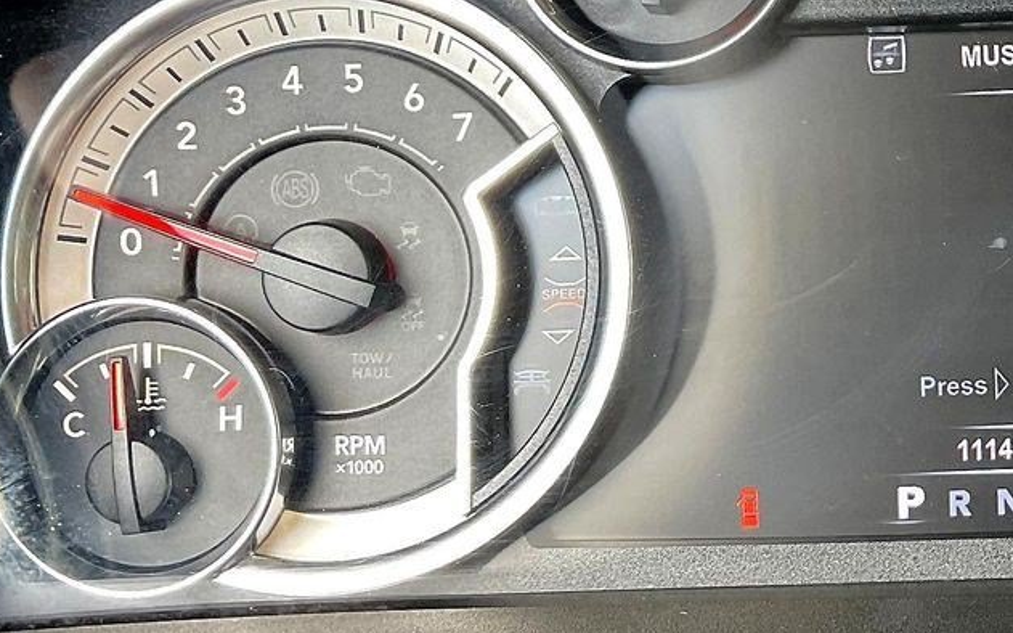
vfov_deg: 16.7
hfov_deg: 25.1
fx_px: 2153
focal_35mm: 78
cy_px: 241
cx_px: 1042
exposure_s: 1/60
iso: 80
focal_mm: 3
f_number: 1.8
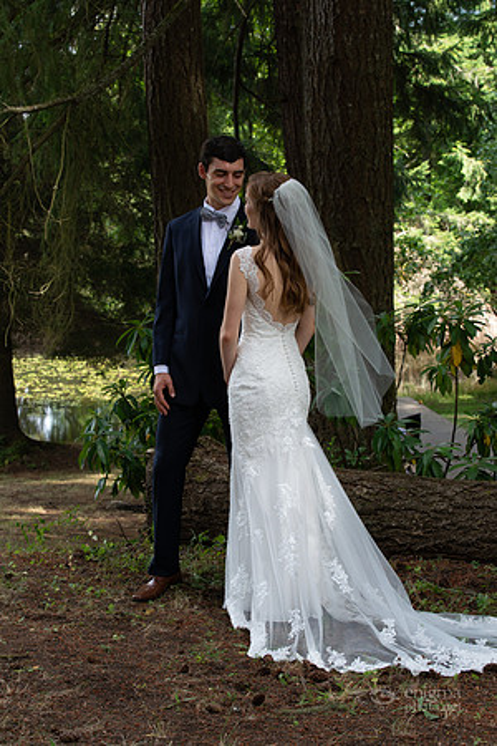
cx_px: 248
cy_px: 373
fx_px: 1553
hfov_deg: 18.2
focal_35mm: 75
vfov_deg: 27.0
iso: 800
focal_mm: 75
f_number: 10
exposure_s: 1/200
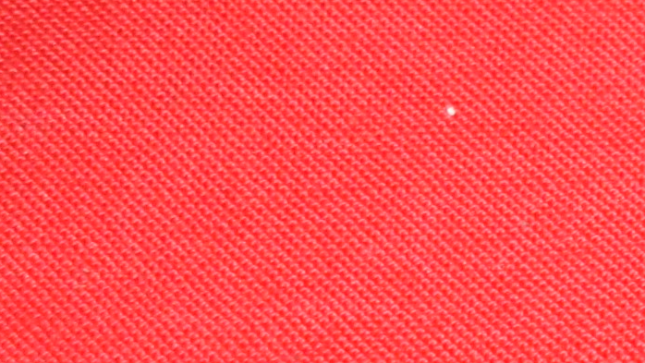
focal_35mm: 324
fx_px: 5543
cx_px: 1917
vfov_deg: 3.8
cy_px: 61
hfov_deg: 6.2
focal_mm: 32
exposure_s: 1/200
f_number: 5
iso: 1250
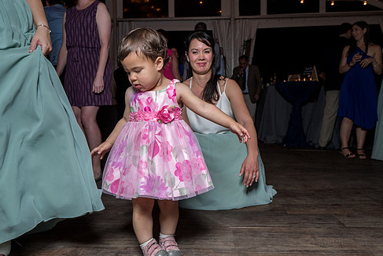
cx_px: 196
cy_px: 117
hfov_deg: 58.7
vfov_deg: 41.1
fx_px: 341
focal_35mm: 32
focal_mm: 24
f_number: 5.6
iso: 2000
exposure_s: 1/200
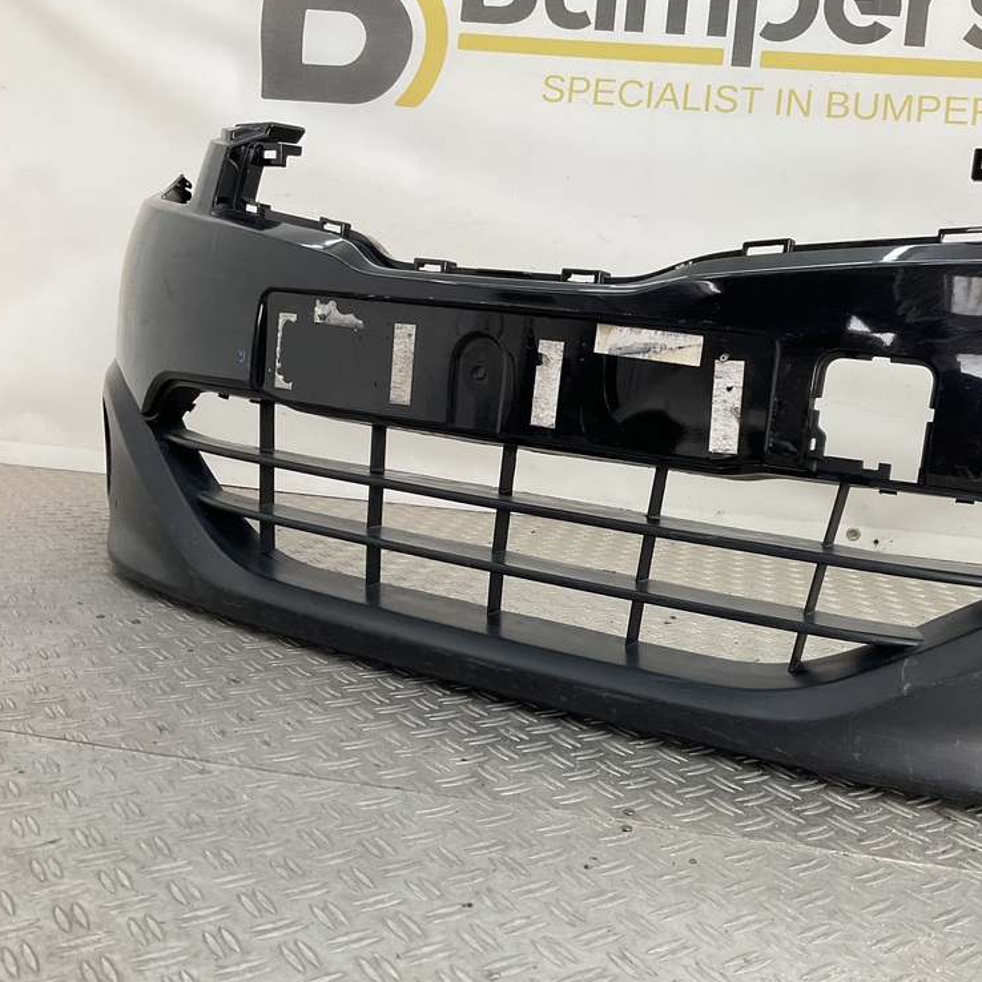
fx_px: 1123
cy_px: 488
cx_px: 595
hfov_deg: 46.9
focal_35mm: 35
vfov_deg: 47.2
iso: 25
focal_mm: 3
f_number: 1.8
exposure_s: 1/120
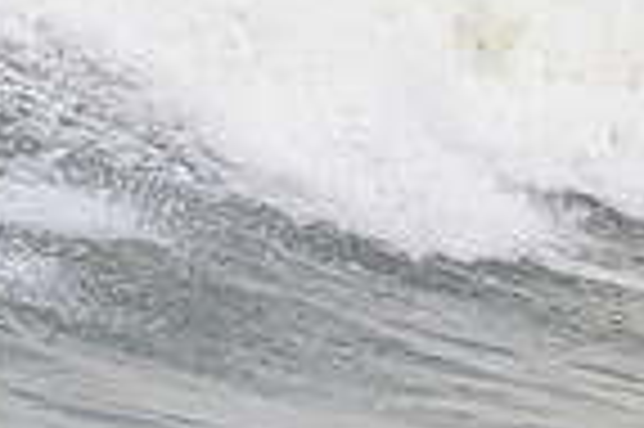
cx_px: -558
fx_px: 58090
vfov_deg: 0.4
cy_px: 20
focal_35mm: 3251
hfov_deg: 0.6
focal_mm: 800
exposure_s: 1/2000
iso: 800
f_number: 11
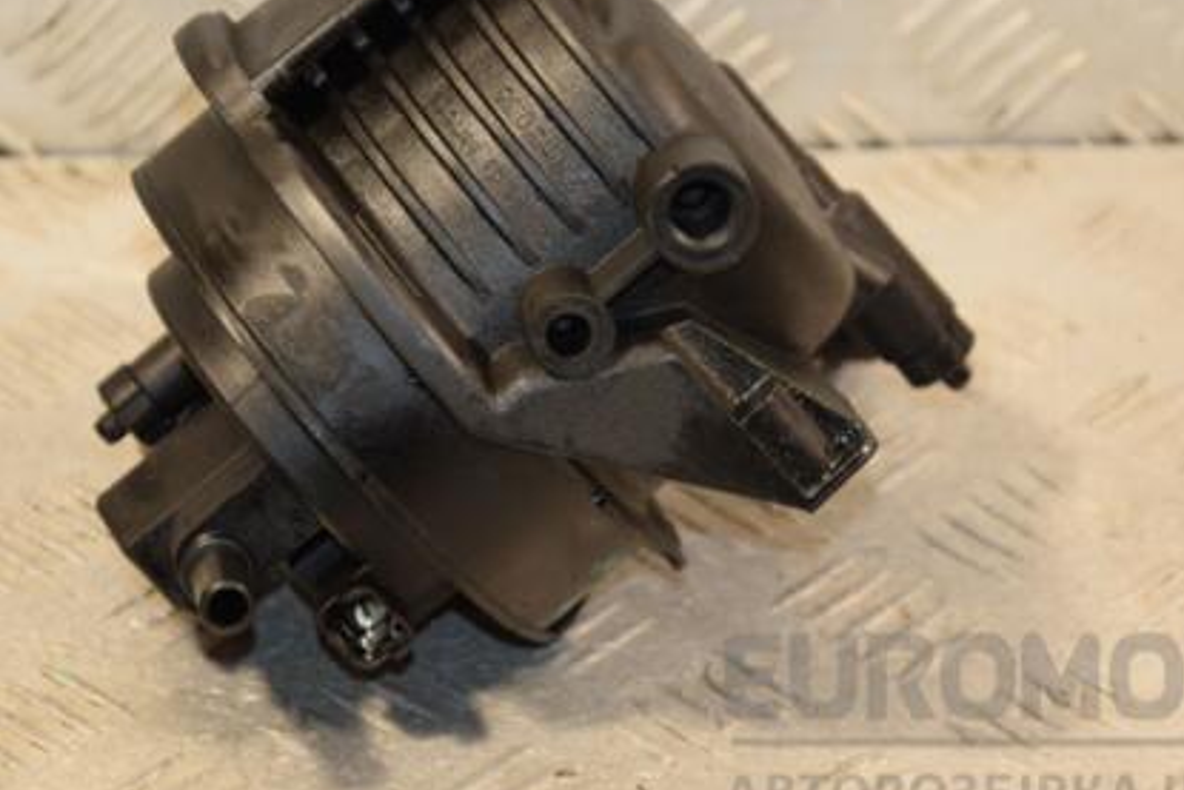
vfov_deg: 7.0
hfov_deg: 10.5
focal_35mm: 195
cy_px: 297
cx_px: 670
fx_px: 6415
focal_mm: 90
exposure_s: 1/125
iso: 800
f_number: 5.6
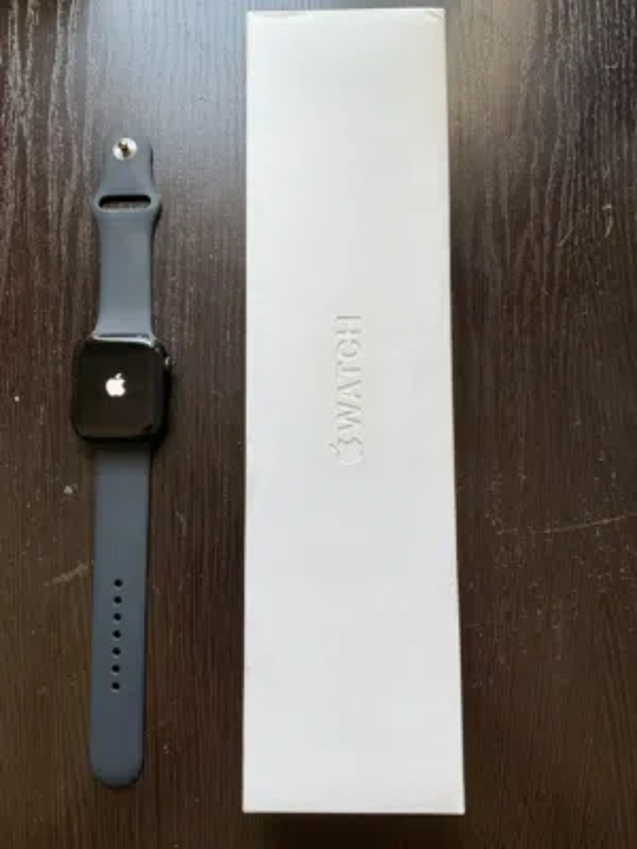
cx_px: 318
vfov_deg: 61.7
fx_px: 712
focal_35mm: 29
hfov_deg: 48.2
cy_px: 424
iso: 64
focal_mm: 3
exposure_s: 1/99
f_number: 1.8
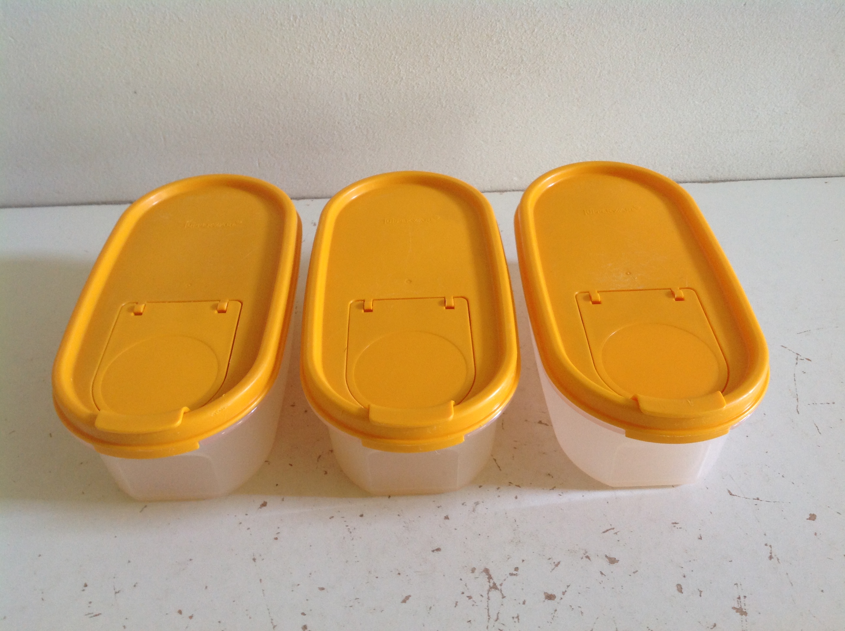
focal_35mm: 35
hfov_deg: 52.7
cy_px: 316
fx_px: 853
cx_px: 422
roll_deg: +1.1
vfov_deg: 40.6
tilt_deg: -41.0
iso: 100
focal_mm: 4.28
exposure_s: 1/15
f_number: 2.4
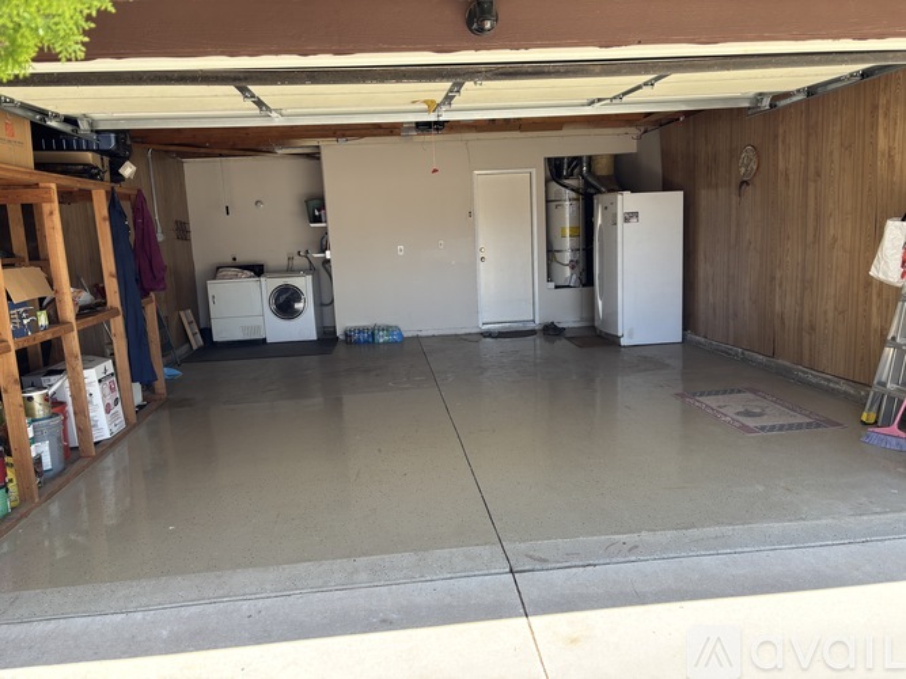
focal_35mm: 26
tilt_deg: -10.0
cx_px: 453
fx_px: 680
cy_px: 340
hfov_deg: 67.3
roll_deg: +3.1
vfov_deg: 53.0
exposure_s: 1/213
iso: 40
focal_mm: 5.96
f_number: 1.6
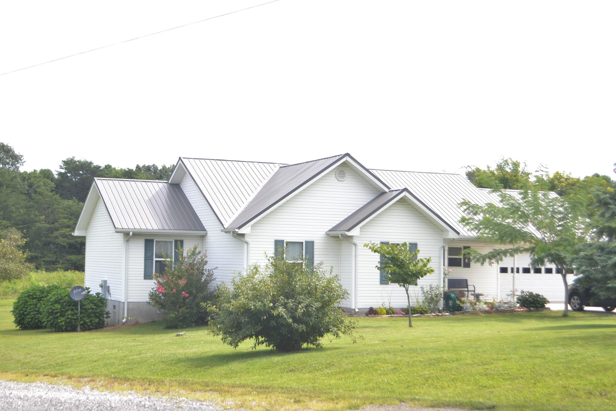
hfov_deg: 49.6
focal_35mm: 39
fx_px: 667
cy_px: 206
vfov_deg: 34.2
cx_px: 308
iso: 100
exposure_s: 1/200
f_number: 4.2
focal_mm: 26
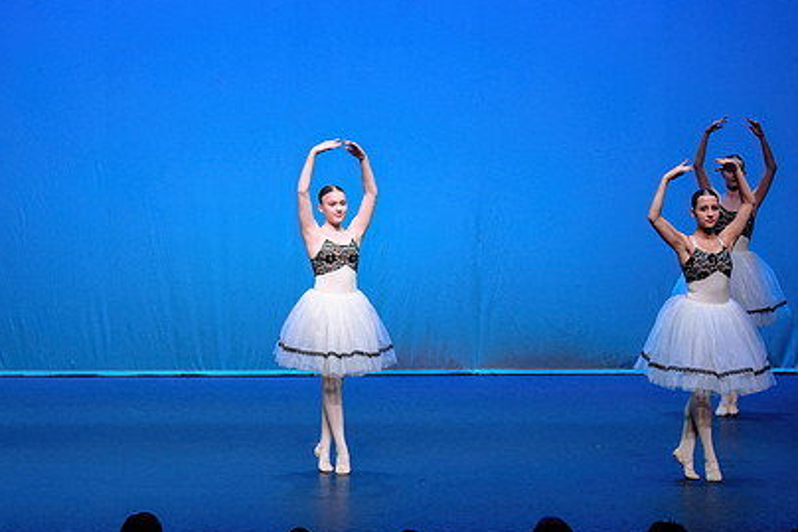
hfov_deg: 16.2
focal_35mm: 126
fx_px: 2792
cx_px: 216
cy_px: 280
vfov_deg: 10.9
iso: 1250
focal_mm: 75
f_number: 2.8
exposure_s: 1/320
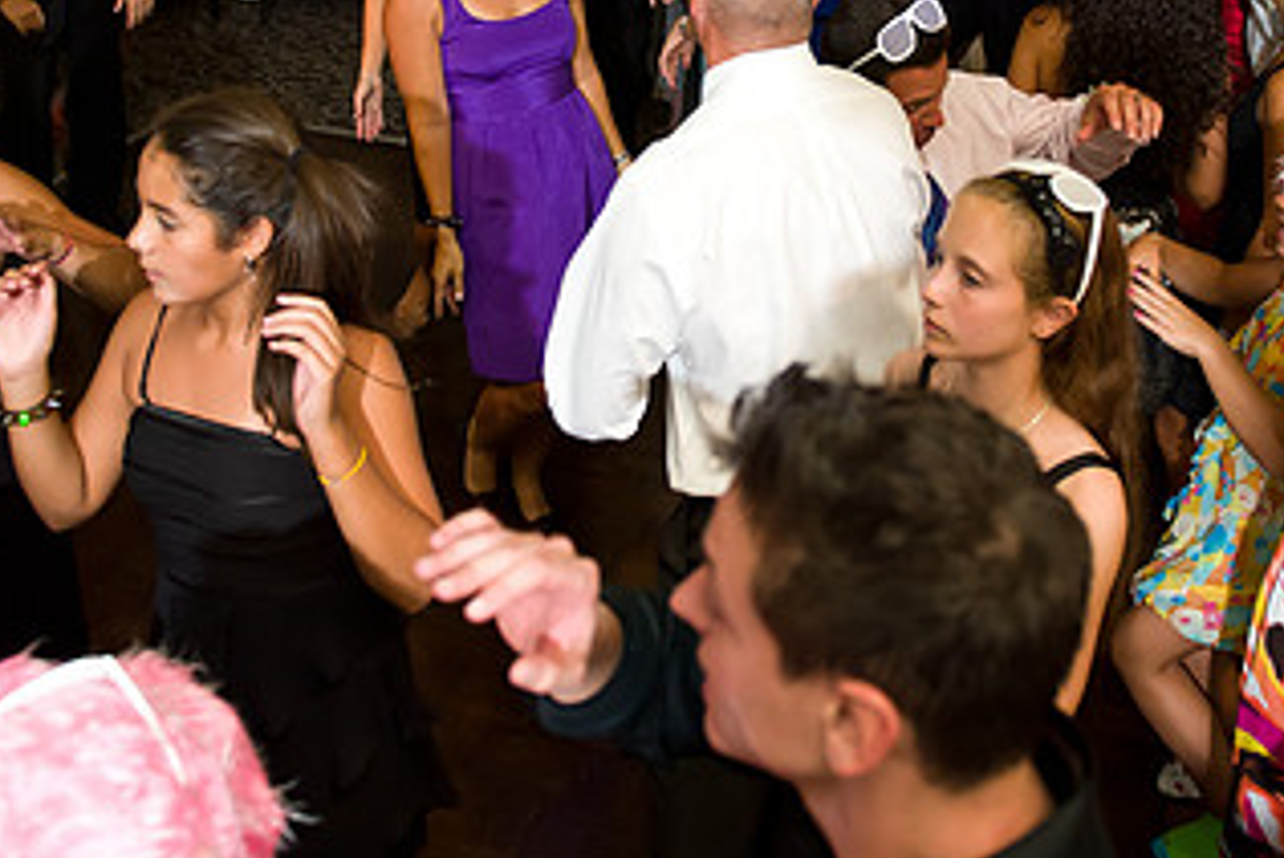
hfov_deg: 44.4
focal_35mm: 44
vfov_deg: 29.4
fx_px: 1570
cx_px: 731
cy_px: 102
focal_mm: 24
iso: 1600
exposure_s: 1/125
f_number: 3.2
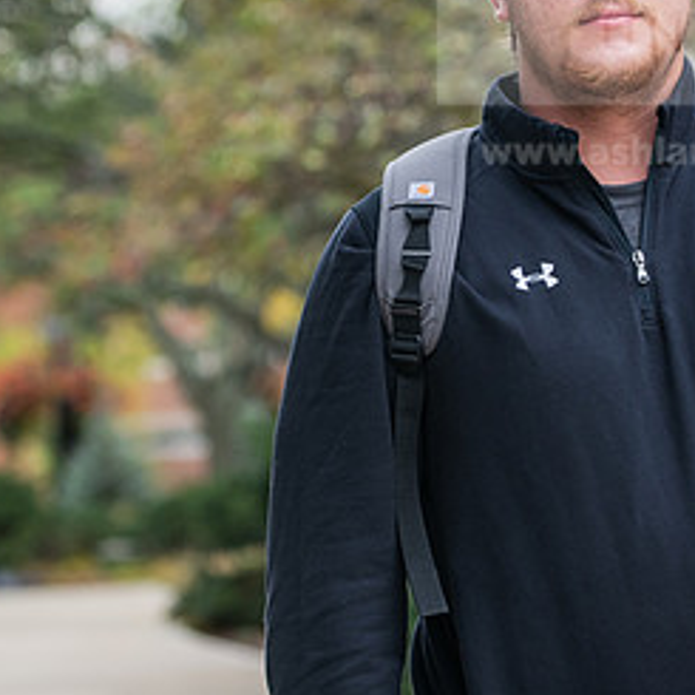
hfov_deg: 11.6
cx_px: 352
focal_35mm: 151
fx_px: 3430
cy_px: 211
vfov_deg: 11.6
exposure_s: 1/400
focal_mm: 75
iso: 400
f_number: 3.2
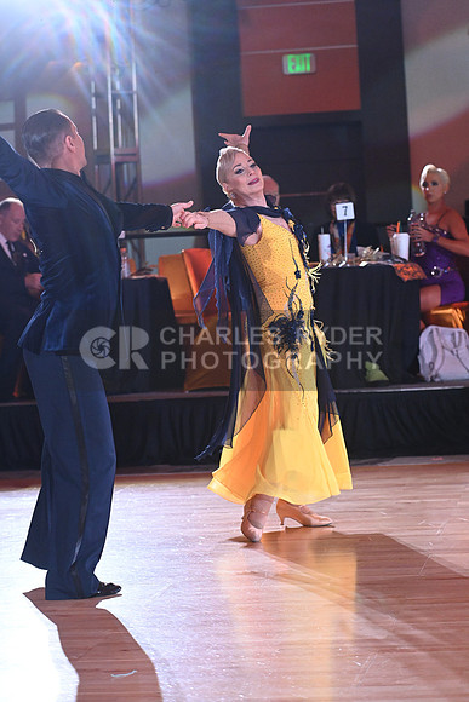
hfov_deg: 12.5
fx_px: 2148
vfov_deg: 18.6
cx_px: 234
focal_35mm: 110
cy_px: 351
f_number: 4.5
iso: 5000
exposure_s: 1/400
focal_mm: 110
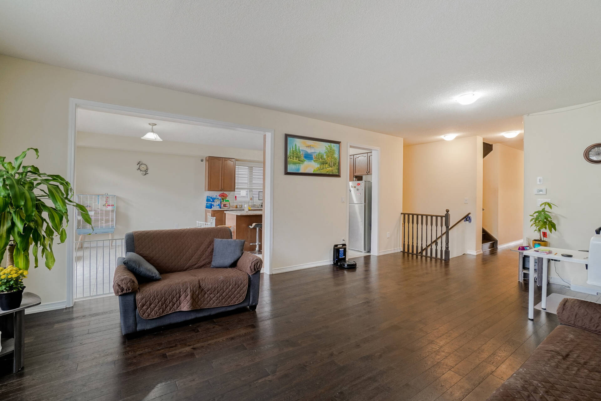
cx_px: 300
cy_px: 200
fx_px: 250
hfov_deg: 100.4
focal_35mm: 15
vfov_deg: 77.3
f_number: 7.1
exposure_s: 1/13
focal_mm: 10
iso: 640
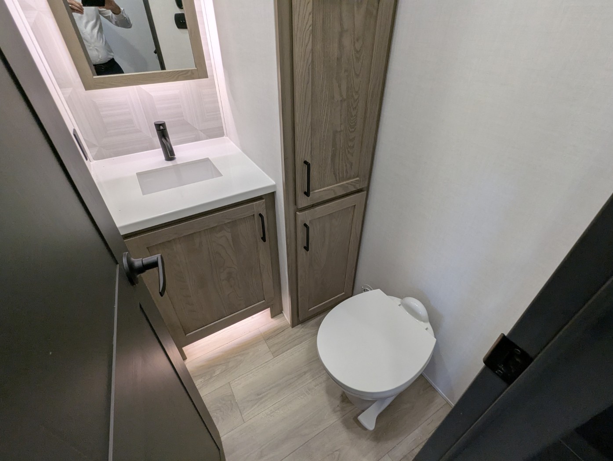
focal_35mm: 16
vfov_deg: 78.2
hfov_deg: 94.4
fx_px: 284
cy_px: 230
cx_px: 306
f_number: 2.2
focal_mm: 2.35
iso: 171
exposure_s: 1/75.6
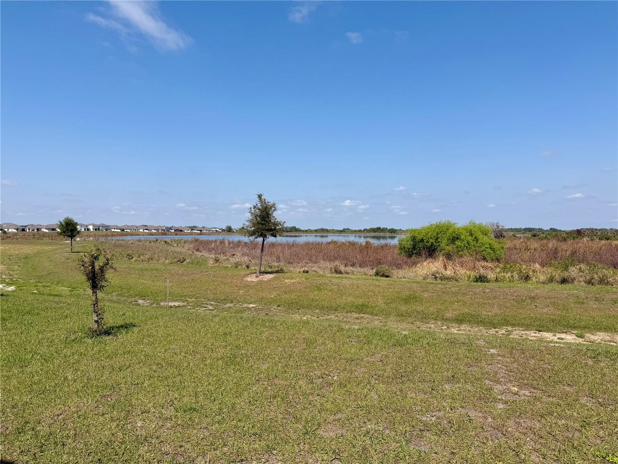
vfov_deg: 56.8
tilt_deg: -0.1
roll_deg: +0.2
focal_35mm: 24
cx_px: 309
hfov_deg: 71.6
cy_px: 232
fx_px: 428
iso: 80
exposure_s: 1/6711
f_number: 1.78
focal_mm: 6.76
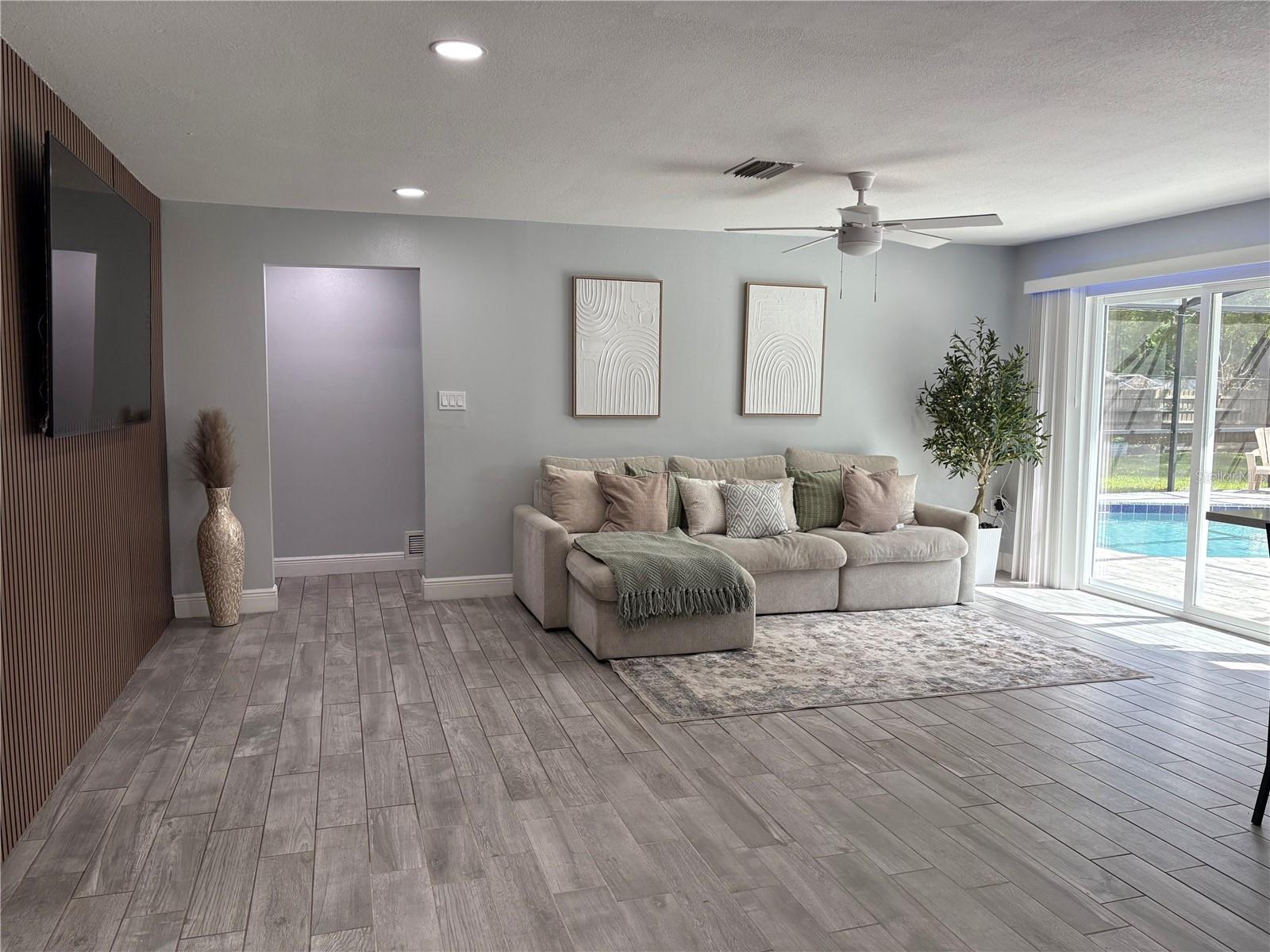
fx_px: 954
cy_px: 476
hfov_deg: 67.3
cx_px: 635
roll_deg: +0.5
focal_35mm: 26
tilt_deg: -4.9
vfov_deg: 53.1
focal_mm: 5.96
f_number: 1.6
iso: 100
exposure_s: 1/234
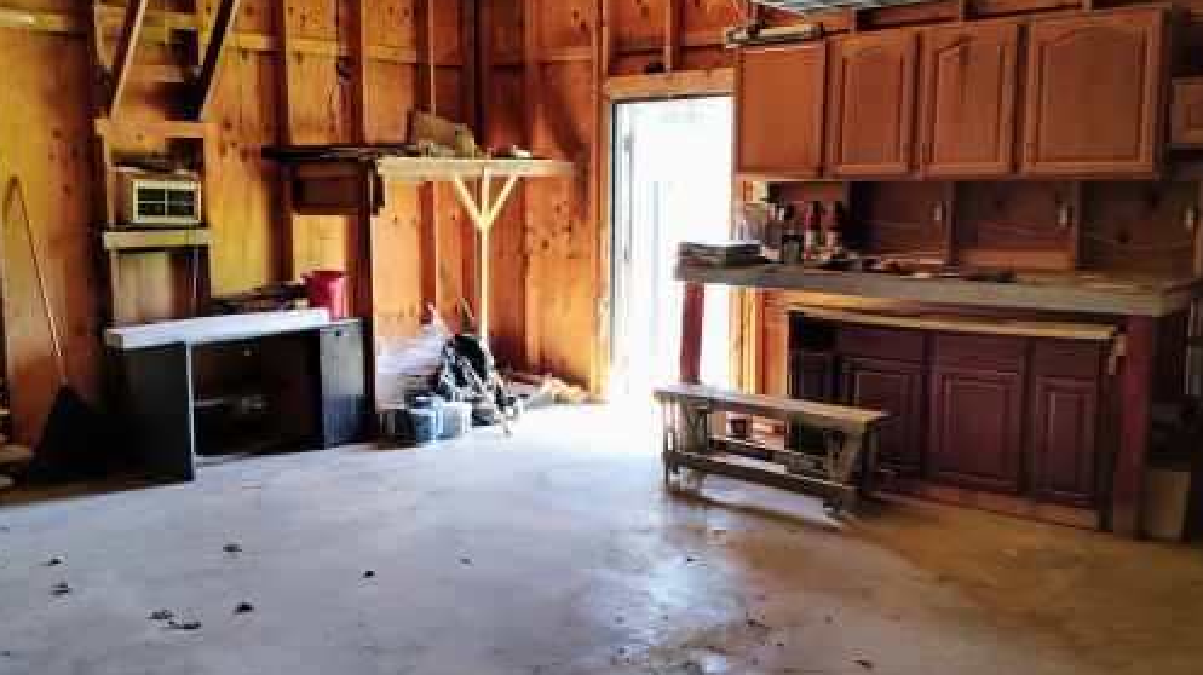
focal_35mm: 35
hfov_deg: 56.5
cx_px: 523
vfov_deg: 33.7
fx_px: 1116
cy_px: 322
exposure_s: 1/60
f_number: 1.8
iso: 1400
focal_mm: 5.56
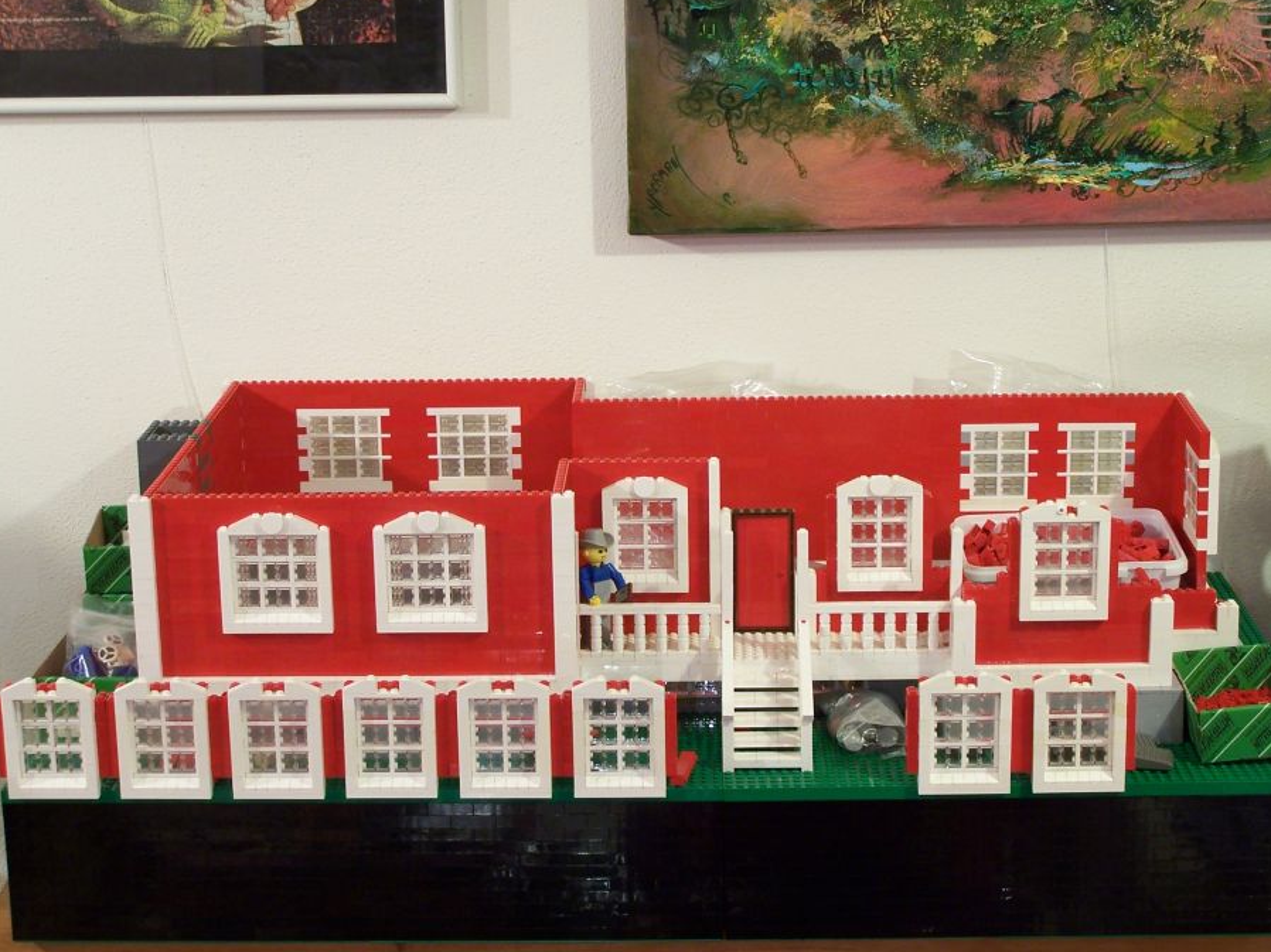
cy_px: 465
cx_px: 691
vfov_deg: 20.2
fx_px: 2680
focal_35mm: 73
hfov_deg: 26.7
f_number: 3.2
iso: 80
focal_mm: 10.7
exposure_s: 1/2
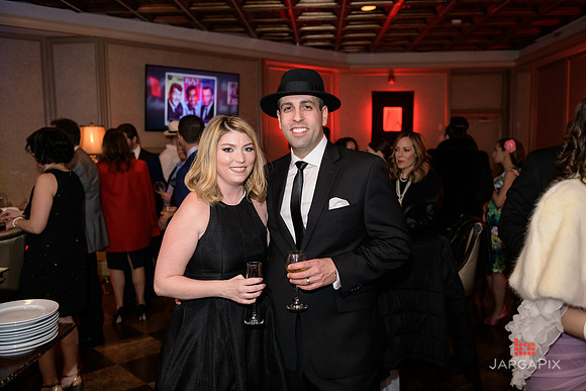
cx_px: 293
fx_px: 554
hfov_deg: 55.8
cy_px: 196
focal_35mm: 34
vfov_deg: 38.9
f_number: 3.2
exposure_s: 1/125
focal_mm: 34
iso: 1600
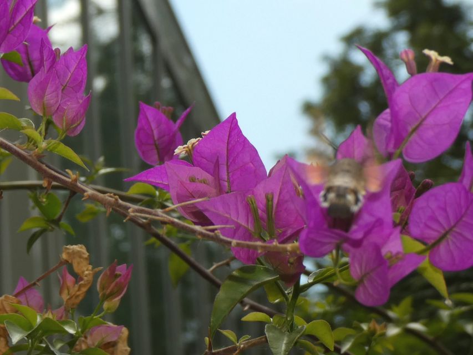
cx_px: 236
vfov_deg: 11.6
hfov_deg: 15.4
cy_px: 178
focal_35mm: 128
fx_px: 1749
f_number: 5.2
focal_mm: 22.9
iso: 80
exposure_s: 1/200
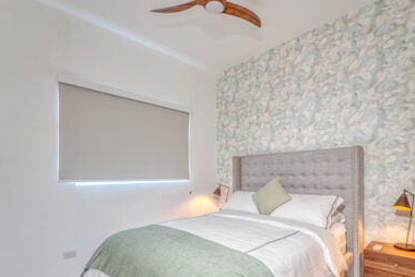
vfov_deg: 66.5
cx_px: 227
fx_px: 208
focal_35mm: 18
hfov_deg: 89.7
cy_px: 172
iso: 640
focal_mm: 14
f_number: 16
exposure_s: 1.3
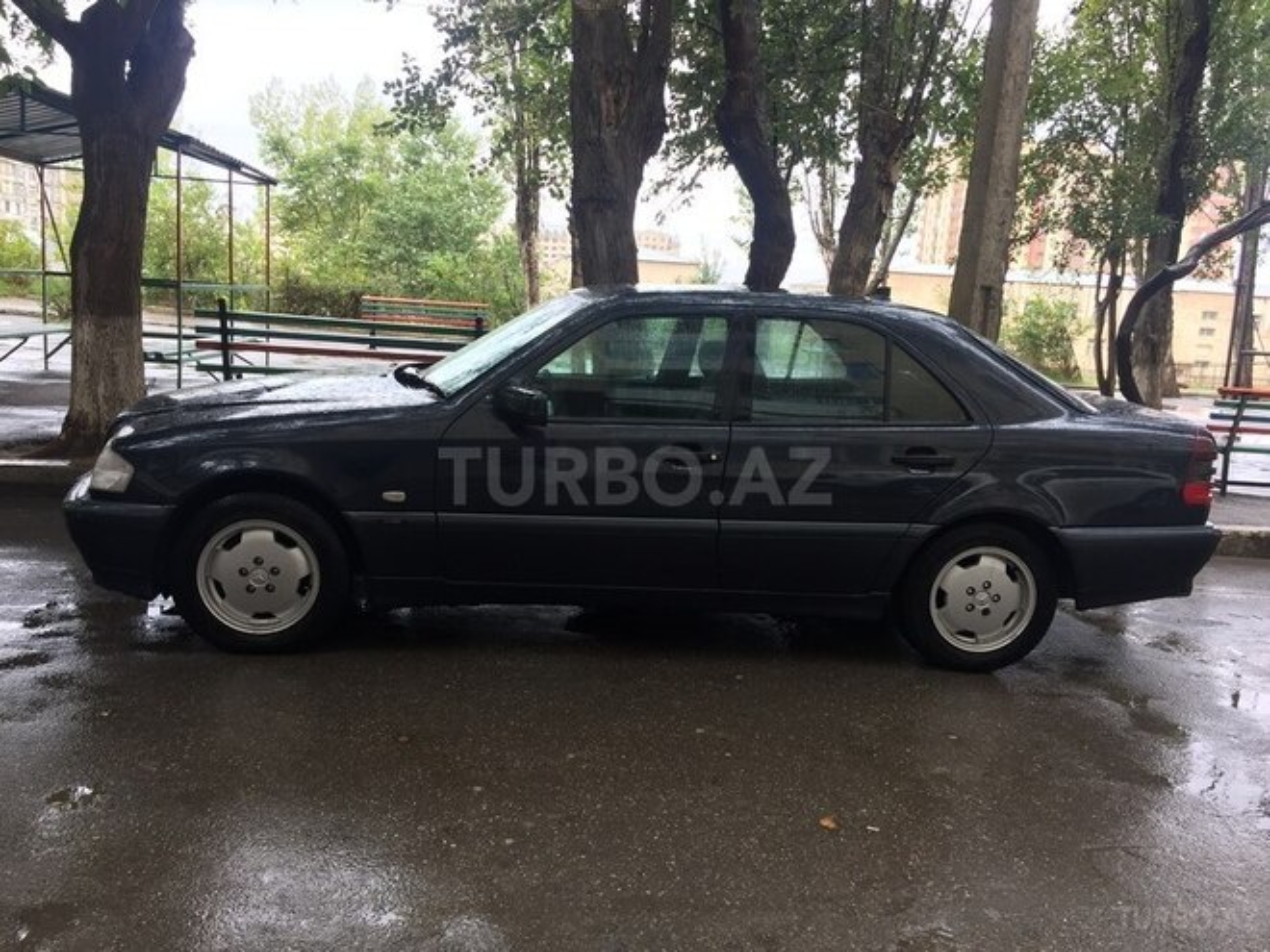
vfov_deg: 48.2
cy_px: 476
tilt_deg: -10.5
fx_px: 1064
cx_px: 635
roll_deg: -2.7
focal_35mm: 29
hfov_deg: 61.7
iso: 32
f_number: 2.2
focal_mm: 4.15
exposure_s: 1/102
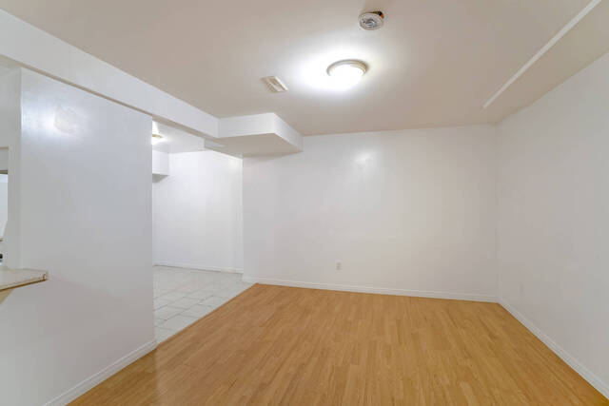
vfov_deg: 77.4
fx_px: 254
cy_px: 203
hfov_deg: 100.4
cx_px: 304
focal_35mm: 15
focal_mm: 10
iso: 320
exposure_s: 1/5
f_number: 7.1
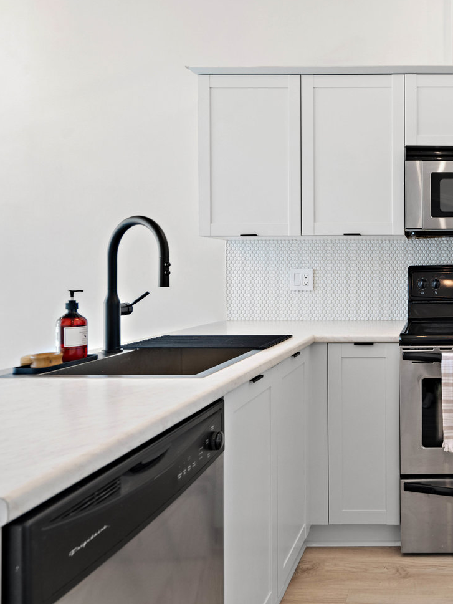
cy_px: 274
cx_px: 432
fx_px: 471
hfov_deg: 45.1
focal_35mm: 27
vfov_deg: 65.2
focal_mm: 17
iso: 320
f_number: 8
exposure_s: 1/1.67
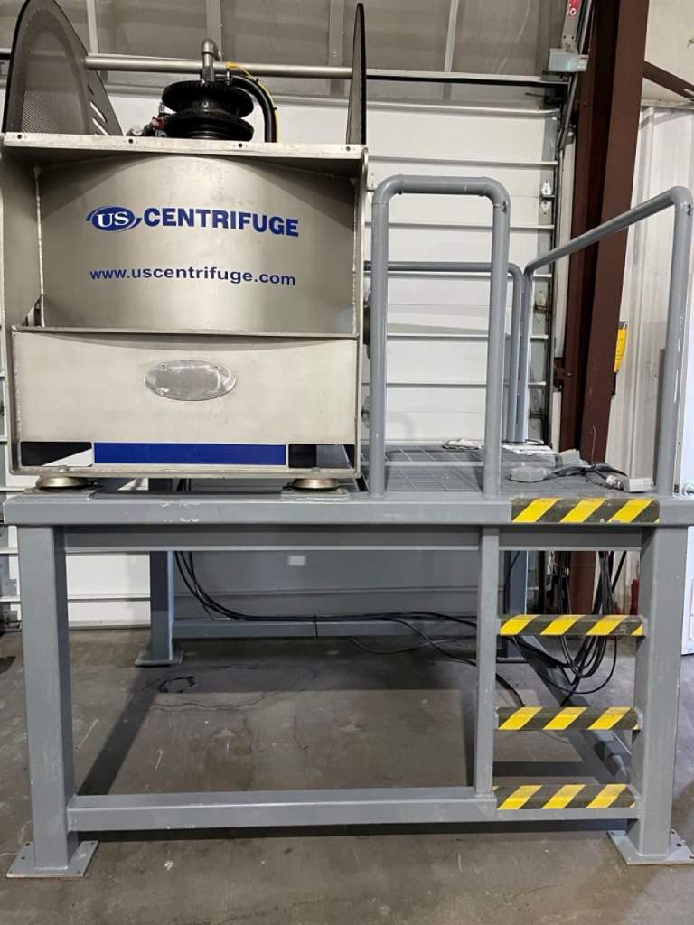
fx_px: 695
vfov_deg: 67.3
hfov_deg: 53.1
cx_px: 347
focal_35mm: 26
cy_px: 462
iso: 500
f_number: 1.6
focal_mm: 4.2
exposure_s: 1/60
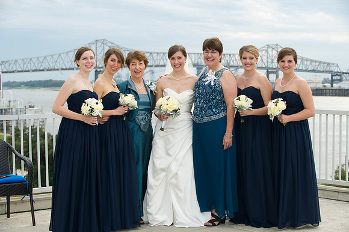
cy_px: 116
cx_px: 174
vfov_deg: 18.2
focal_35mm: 75
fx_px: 727
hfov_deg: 27.0
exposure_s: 1/200
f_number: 4.5
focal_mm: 75
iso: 200
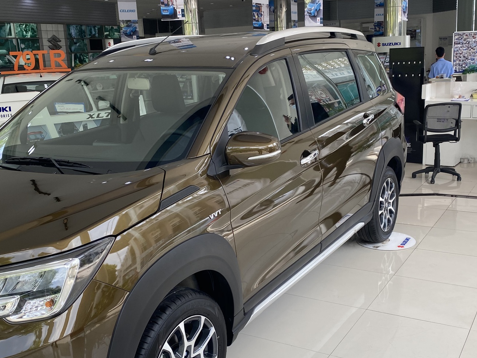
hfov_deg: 46.8
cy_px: 200
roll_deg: +2.2
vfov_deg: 35.9
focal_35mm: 40
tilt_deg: -14.2
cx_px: 247
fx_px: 551
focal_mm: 4.25
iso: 32
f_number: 1.8
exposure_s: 1/405
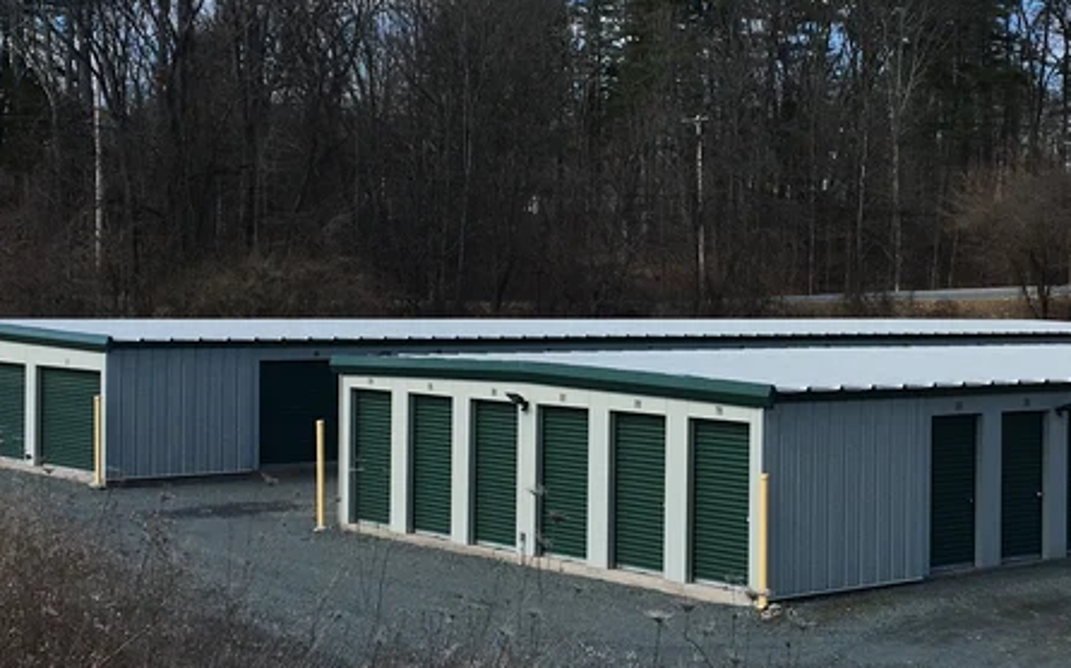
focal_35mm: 69
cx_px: 636
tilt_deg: +0.1
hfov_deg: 29.7
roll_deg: -0.3
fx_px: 2012
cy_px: 327
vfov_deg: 18.8
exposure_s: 1/1115
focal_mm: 4.15
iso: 25
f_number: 2.2
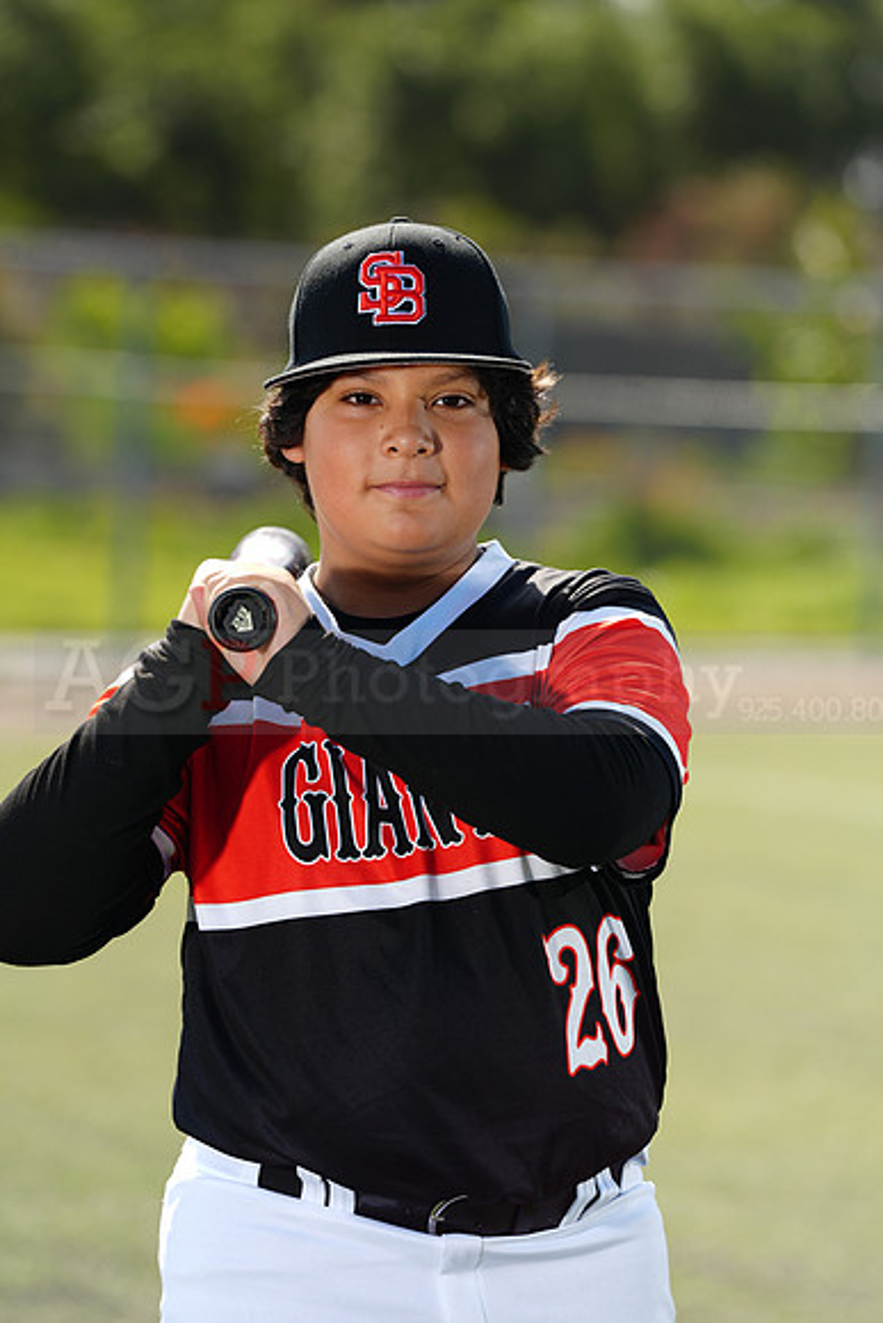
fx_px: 7353
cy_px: 662
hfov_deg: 6.9
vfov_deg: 10.3
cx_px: 442
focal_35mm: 200
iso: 64
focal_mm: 200
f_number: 5
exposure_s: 1/250
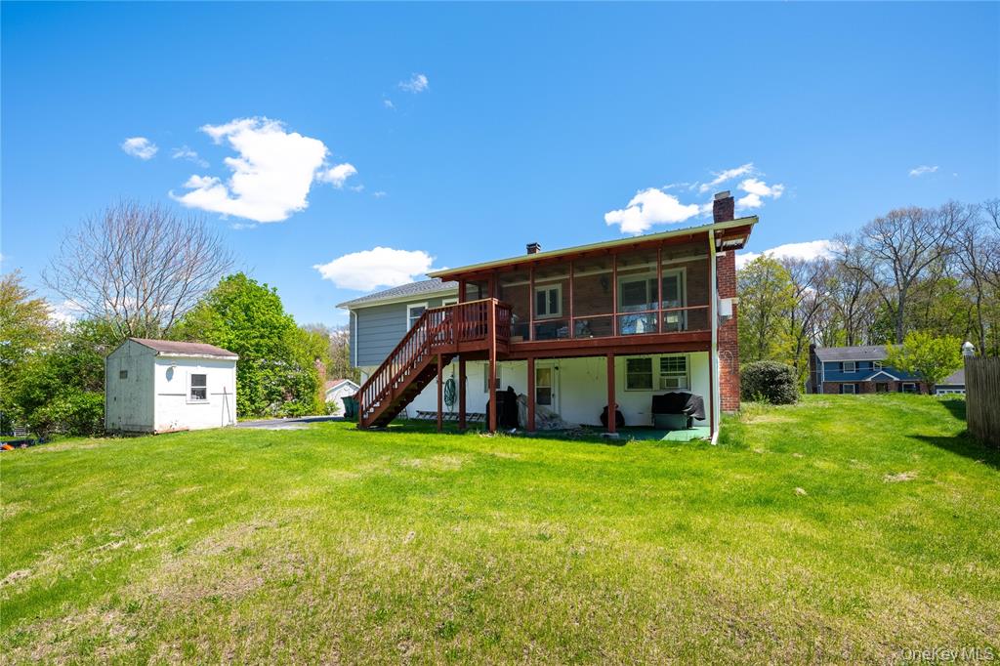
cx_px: 500
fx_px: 389
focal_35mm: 14
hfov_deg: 104.3
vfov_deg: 81.2
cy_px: 333
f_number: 8
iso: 200
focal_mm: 14
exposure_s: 1/8000
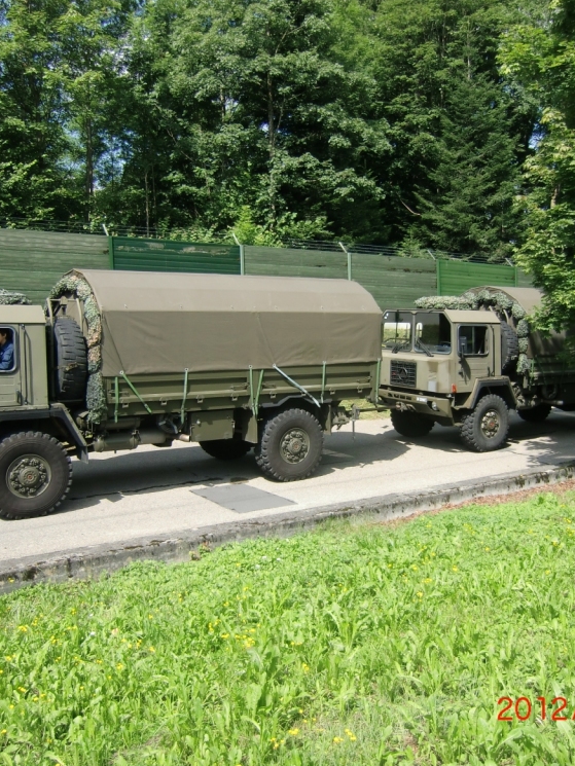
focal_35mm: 33
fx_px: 731
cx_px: 304
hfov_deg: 42.9
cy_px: 394
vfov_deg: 55.3
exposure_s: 1/400
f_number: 3.2
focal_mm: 4.3
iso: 64
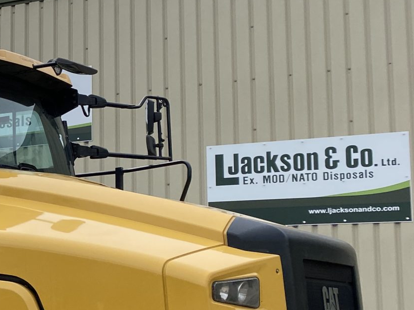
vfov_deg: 18.4
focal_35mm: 80
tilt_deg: +8.0
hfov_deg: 21.4
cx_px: -166
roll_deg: -0.2
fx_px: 957
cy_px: 217
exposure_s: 1/3610
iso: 32
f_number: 1.8
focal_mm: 4.25
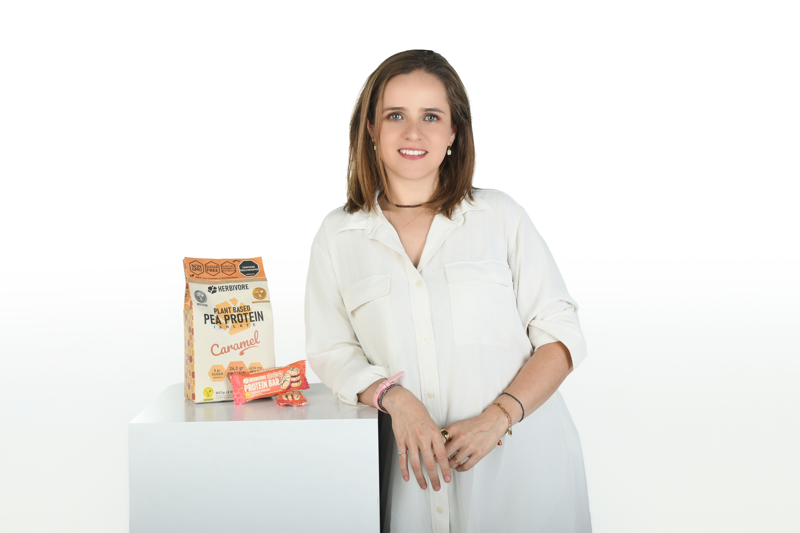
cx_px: 400
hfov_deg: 38.2
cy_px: 266
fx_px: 1155
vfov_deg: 26.0
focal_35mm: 52
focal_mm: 35
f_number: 5.6
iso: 100
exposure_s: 1/250
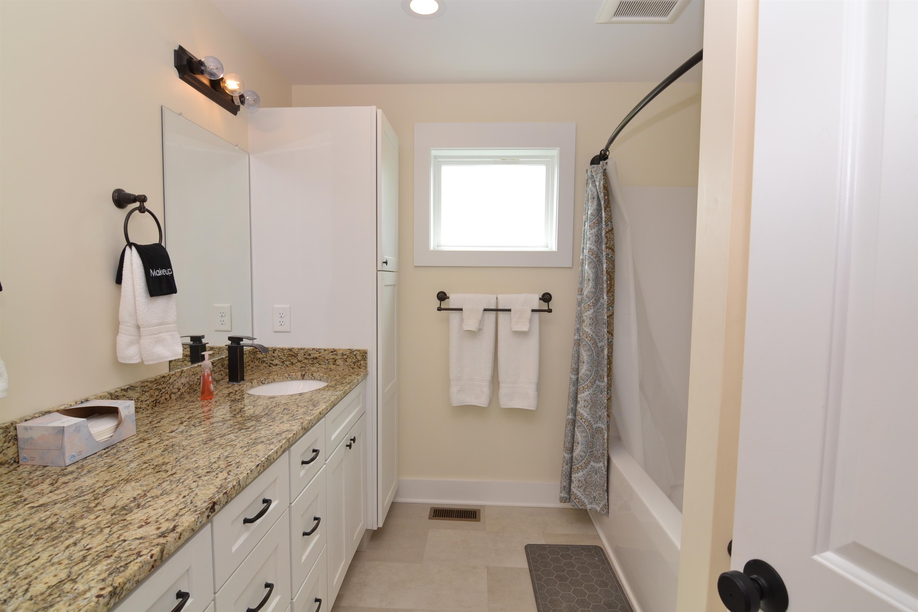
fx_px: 440
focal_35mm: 17
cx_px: 459
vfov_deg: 69.7
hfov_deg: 92.4
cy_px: 306
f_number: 5.6
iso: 280
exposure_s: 1/125
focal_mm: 11.5
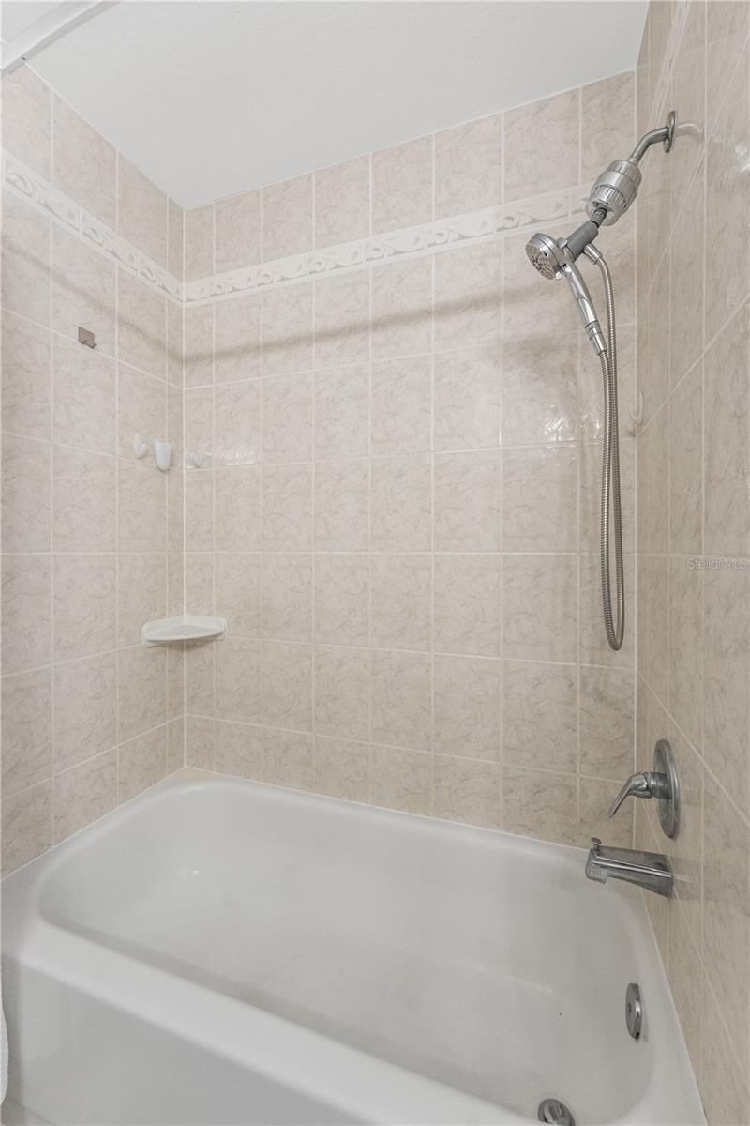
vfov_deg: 104.3
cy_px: 563
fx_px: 437
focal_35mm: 14
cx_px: 375
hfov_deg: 81.2
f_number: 7.1
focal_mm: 14
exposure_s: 1/40
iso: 320
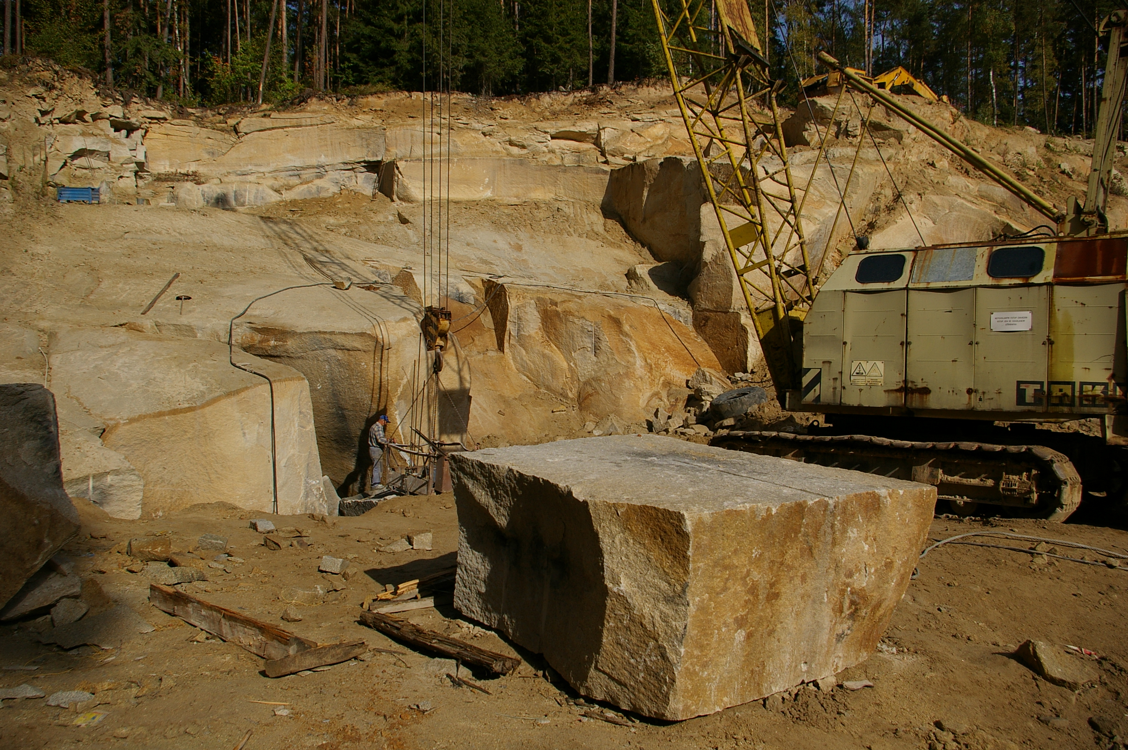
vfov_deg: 47.8
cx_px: 564
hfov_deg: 67.4
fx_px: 845
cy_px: 375
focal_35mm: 27
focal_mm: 18
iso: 200
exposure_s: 1/1000
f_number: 8
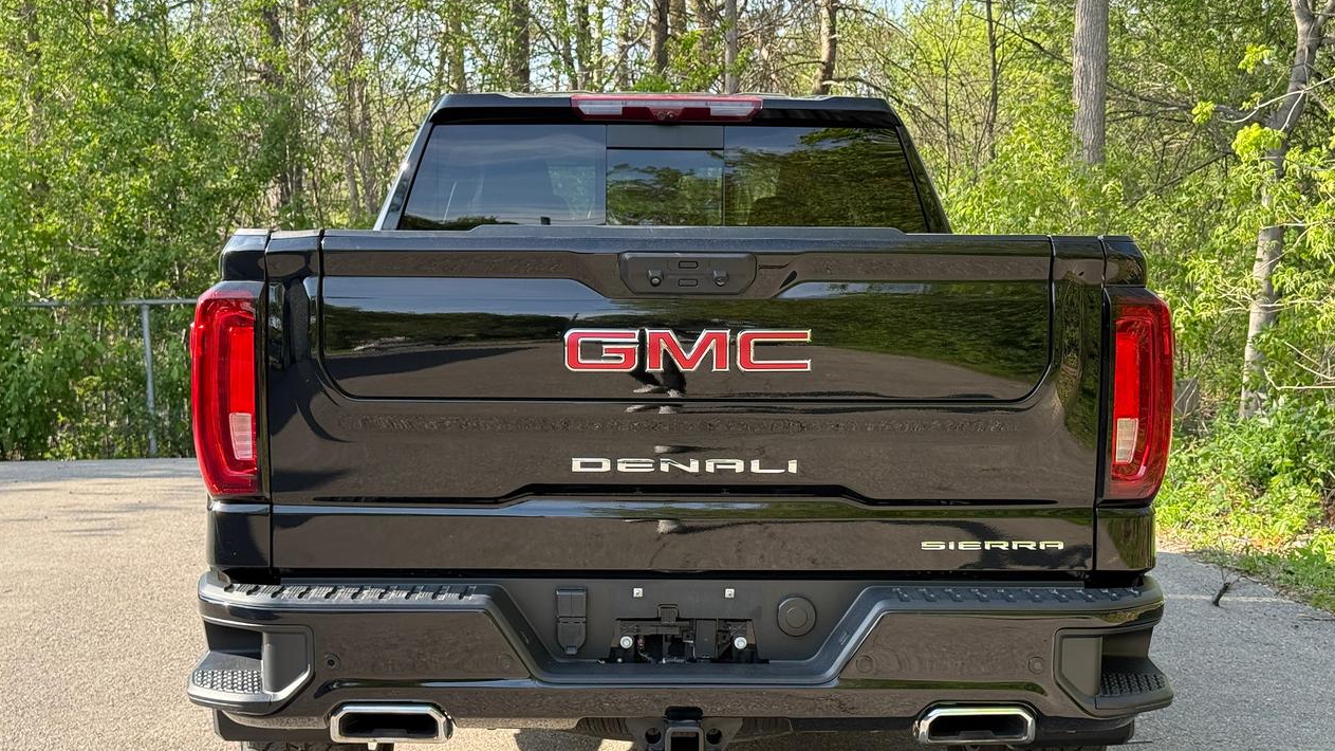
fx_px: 1876
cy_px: 381
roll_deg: +1.5
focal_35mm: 53
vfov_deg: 22.6
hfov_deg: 39.2
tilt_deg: -4.2
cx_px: 670
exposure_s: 1/657
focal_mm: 6.76
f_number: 1.78
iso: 80
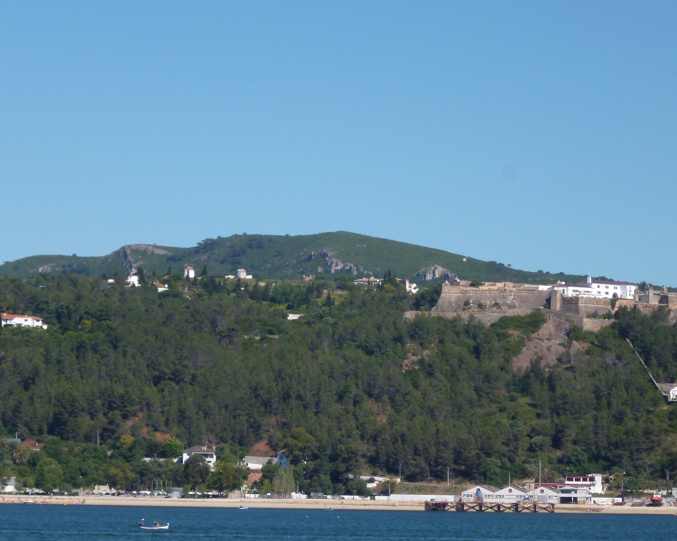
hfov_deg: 11.9
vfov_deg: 9.5
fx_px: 3246
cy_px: 270
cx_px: 357
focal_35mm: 162
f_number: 6.5
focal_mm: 20
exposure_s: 1/320
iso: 100
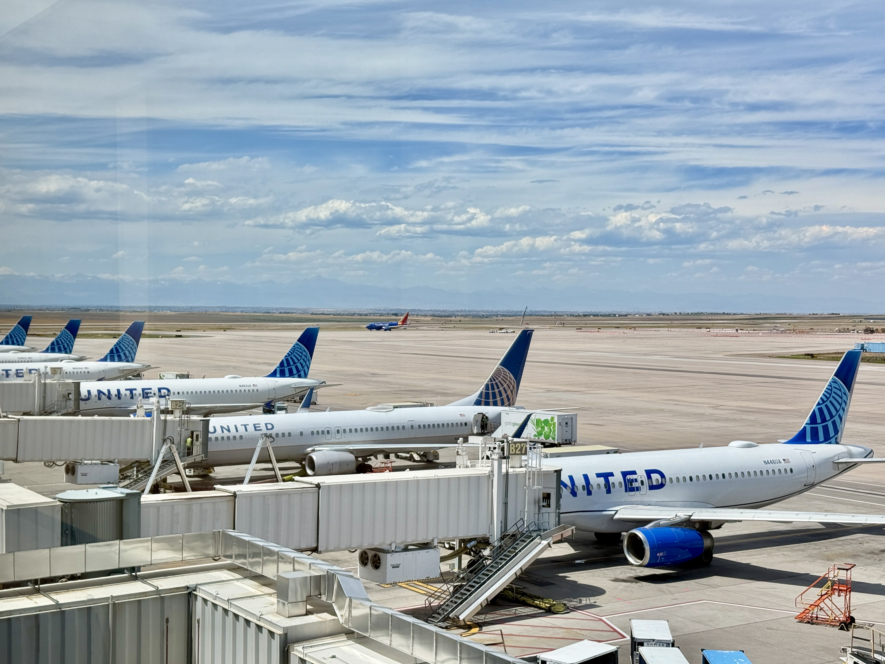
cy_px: 336
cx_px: 435
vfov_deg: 29.7
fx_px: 1253
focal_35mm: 49
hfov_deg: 38.9
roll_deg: +0.5
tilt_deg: -1.4
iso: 64
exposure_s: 1/2146
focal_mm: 6.76
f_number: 1.78
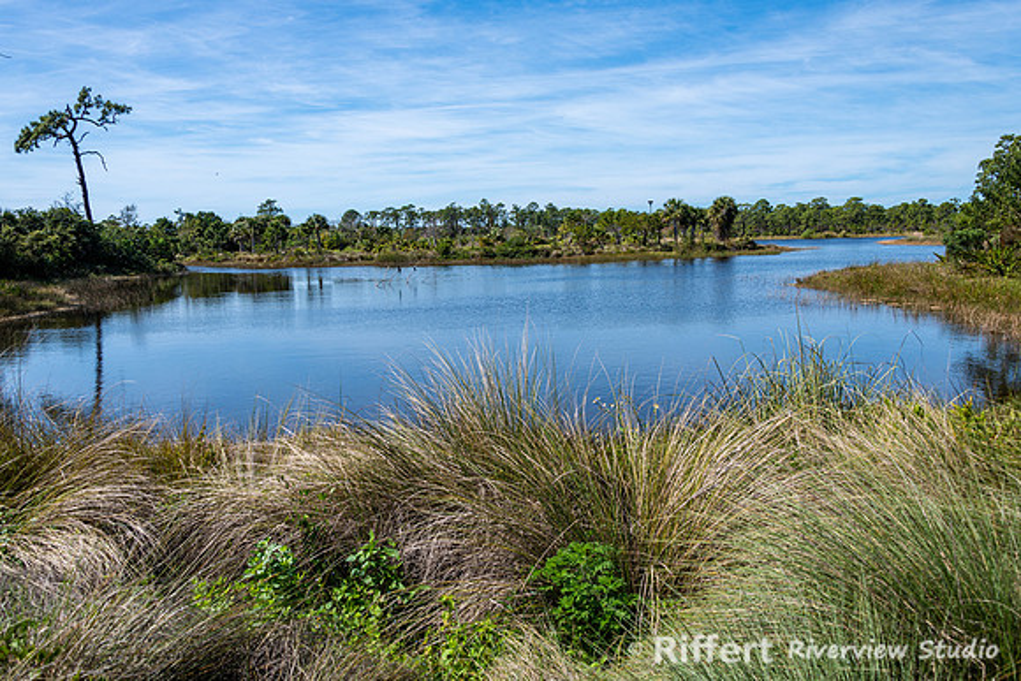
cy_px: 340
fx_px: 820
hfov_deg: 63.8
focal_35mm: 29
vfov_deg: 45.1
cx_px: 510
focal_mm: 28
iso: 64
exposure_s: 1/160
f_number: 8
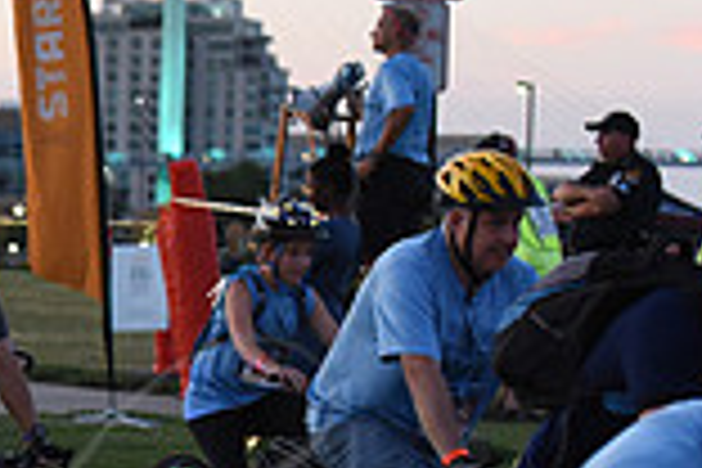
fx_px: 3627
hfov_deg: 10.6
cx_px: -414
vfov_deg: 7.3
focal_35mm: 186
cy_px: 628
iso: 2500
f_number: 3.2
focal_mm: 50
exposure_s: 1/400
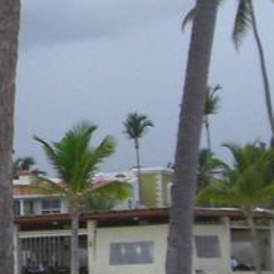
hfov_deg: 9.2
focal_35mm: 184
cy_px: 10
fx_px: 1648
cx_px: -161
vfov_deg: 9.5
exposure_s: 1/200
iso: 100
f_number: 8
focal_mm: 6.2
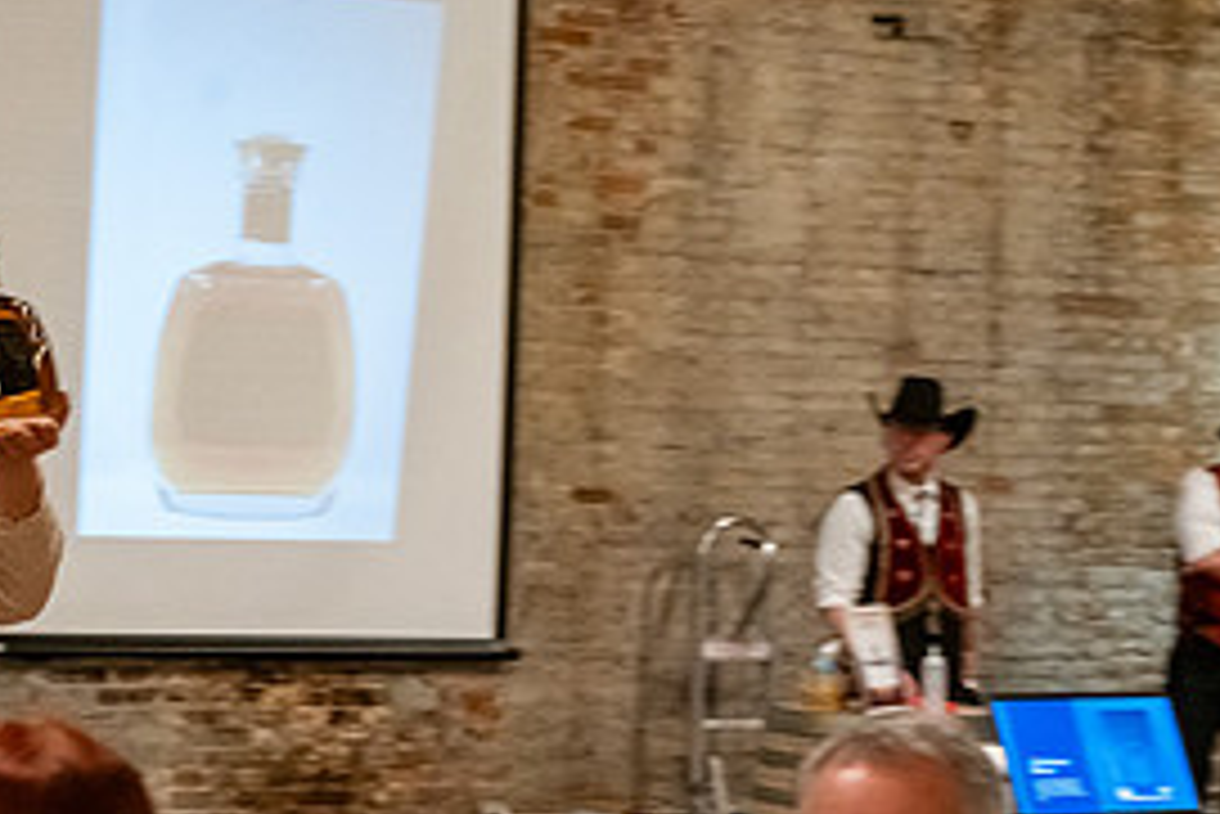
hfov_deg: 21.3
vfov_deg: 14.6
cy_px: 394
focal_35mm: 94
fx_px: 3187
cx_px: 198
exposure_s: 1/40
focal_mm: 44
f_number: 6.3
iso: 6400
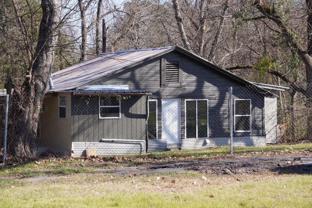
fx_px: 715
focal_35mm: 82
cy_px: 104
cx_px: 156
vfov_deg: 16.6
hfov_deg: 24.6
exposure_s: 1/250
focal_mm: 55
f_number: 5.6
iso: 100
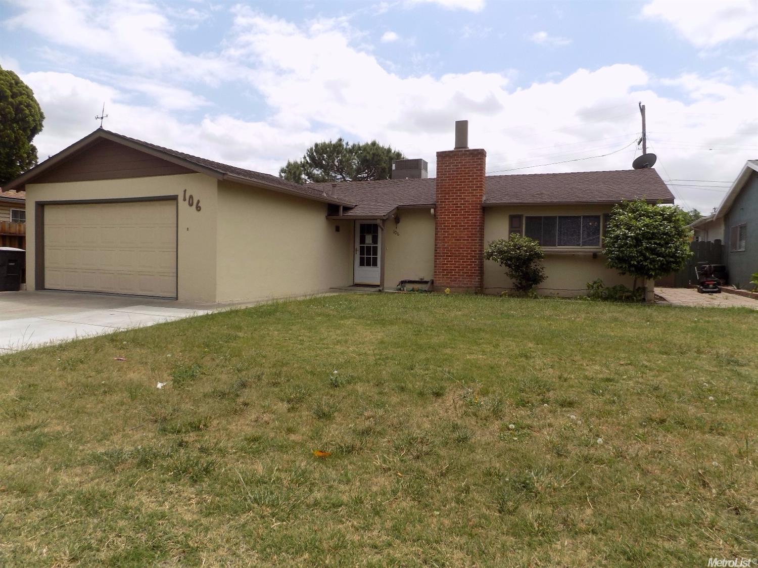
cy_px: 284
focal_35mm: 23
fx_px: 503
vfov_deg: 58.9
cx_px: 379
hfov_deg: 73.9
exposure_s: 1/1000
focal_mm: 4
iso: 80
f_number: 3.1
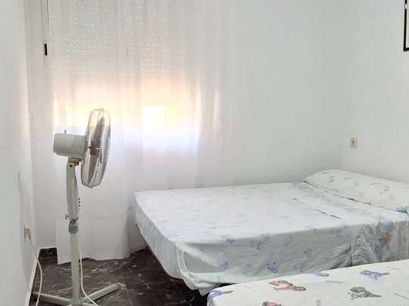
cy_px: 168
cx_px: 241
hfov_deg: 51.1
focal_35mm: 36
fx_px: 425
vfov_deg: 39.6
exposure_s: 1/25
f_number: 2.2
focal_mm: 1.74
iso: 200
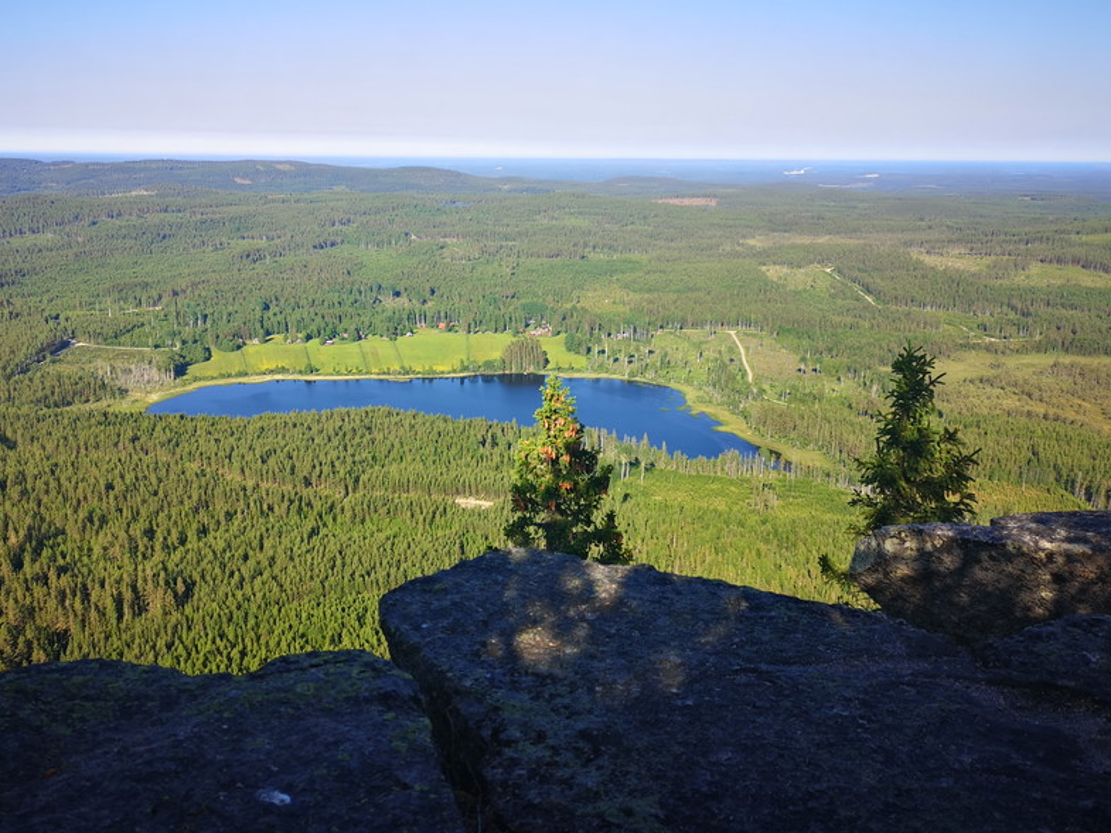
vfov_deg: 42.8
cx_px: 487
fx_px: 1059
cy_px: 351
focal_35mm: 33
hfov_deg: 55.2
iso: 50
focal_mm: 3.95
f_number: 1.8
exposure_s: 1/1209
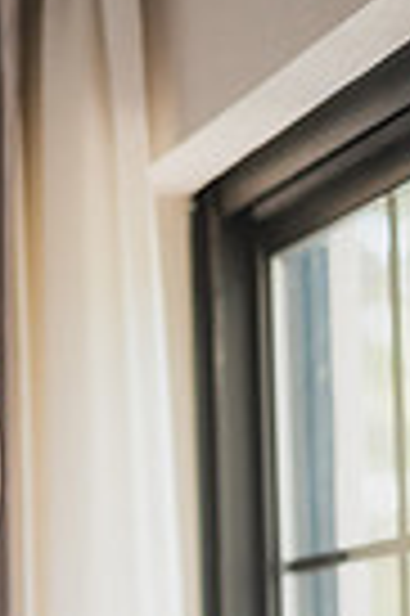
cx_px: -108
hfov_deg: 8.2
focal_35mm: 164
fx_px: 2809
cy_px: 796
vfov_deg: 12.2
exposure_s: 1/800
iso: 800
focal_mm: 50
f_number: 1.4
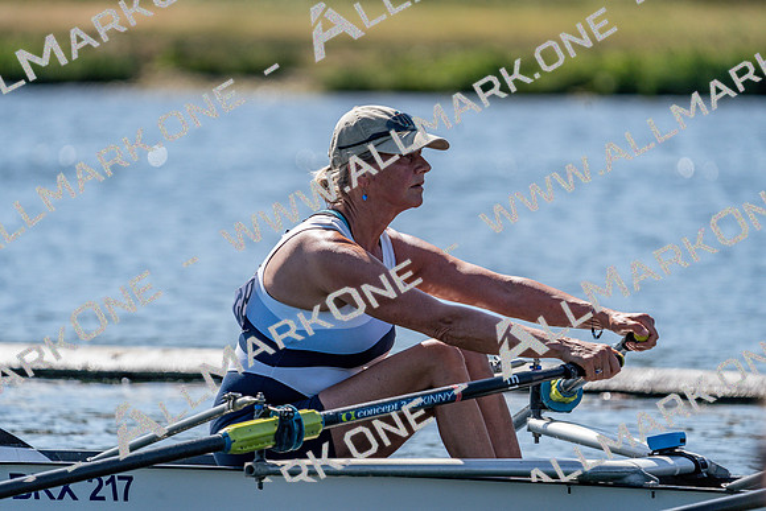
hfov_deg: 4.7
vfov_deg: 3.1
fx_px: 9300
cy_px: 256
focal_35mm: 437
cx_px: 383
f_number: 6.3
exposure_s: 1/2000
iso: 250
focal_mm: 437
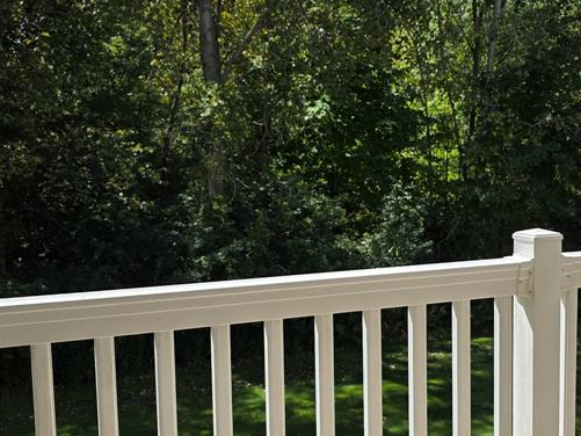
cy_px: 238
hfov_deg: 40.3
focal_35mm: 47
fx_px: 789
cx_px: 344
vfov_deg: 30.9
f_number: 1.7
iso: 80
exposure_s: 1/3034
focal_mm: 6.3
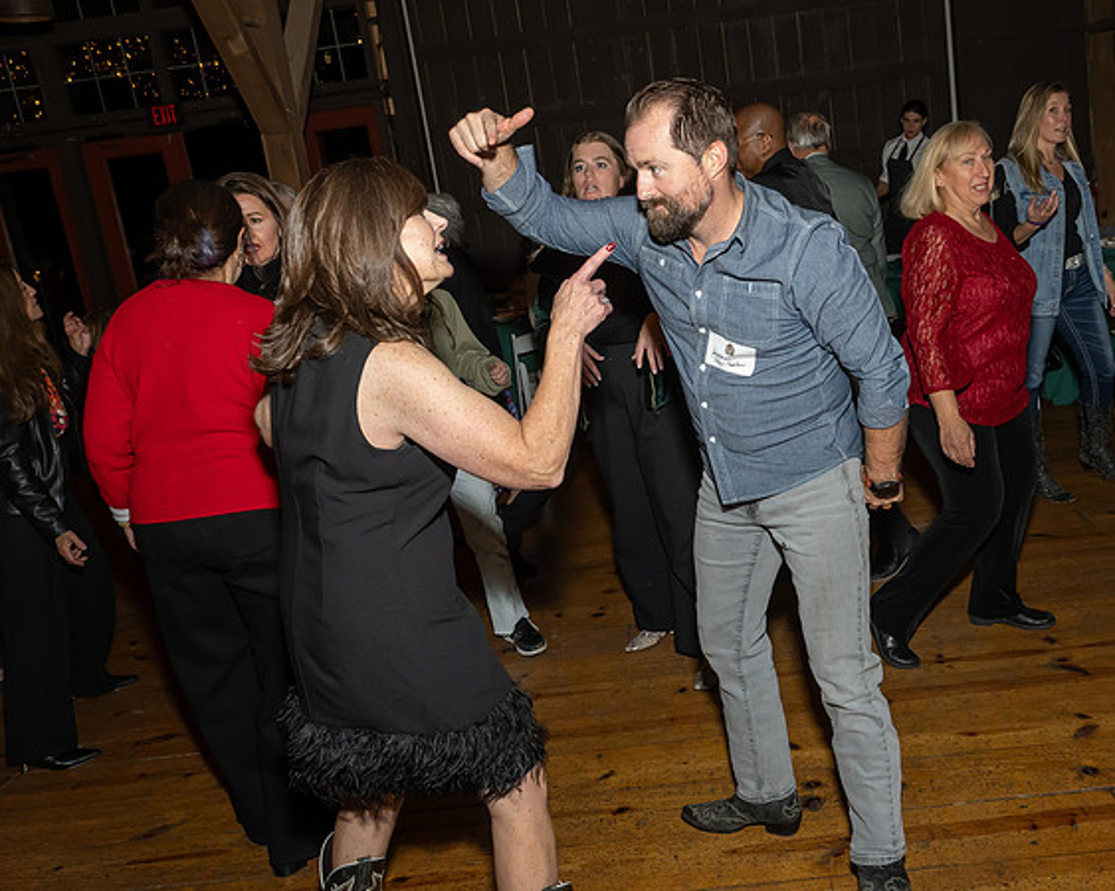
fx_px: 1001
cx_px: 705
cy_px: 411
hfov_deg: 57.4
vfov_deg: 47.9
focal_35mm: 30
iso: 640
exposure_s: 1/250
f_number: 7.1
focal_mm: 17
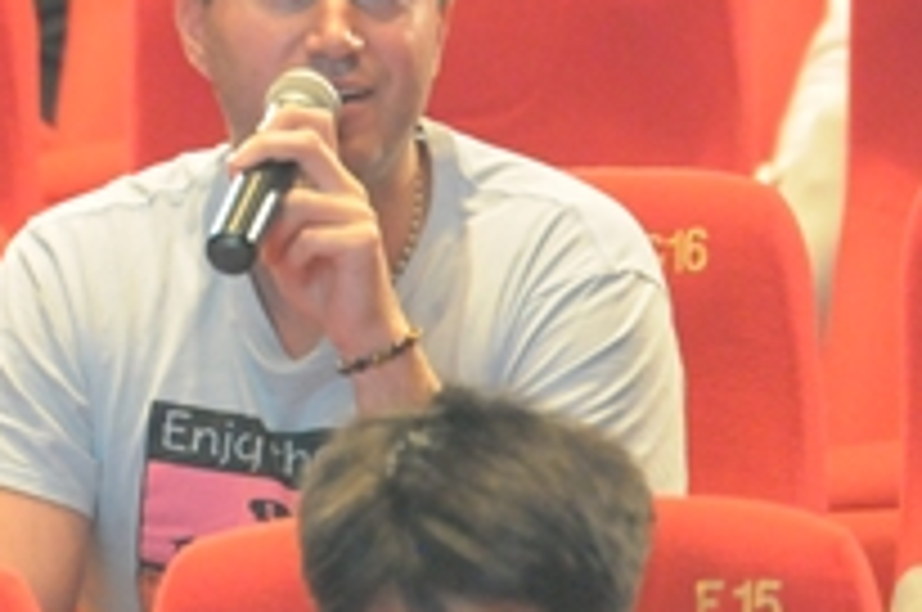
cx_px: -112
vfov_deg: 1.6
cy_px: 29
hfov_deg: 2.4
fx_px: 22426
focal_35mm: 877
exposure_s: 1/50
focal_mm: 200
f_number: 2.8
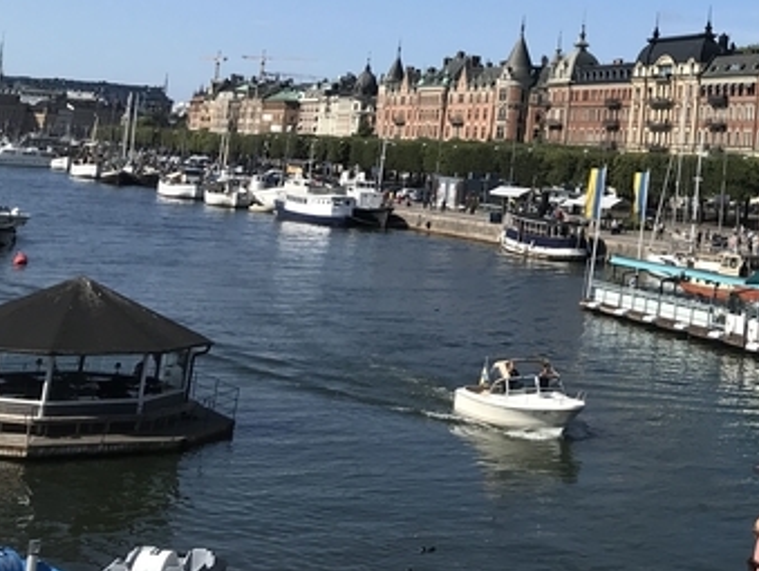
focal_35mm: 66
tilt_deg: +12.0
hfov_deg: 27.1
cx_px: 815
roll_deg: -4.2
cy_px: -60
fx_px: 1449
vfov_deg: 21.2
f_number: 1.8
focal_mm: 3.99
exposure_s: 1/2907
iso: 20
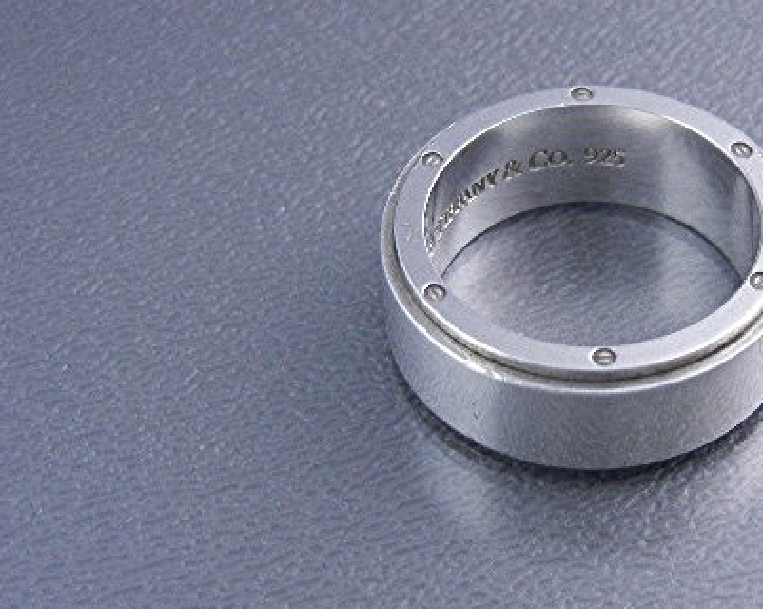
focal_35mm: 92
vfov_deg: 16.7
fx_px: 2076
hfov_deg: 20.7
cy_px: 284
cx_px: 561
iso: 400
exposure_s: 1/40
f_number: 4
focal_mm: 10.6
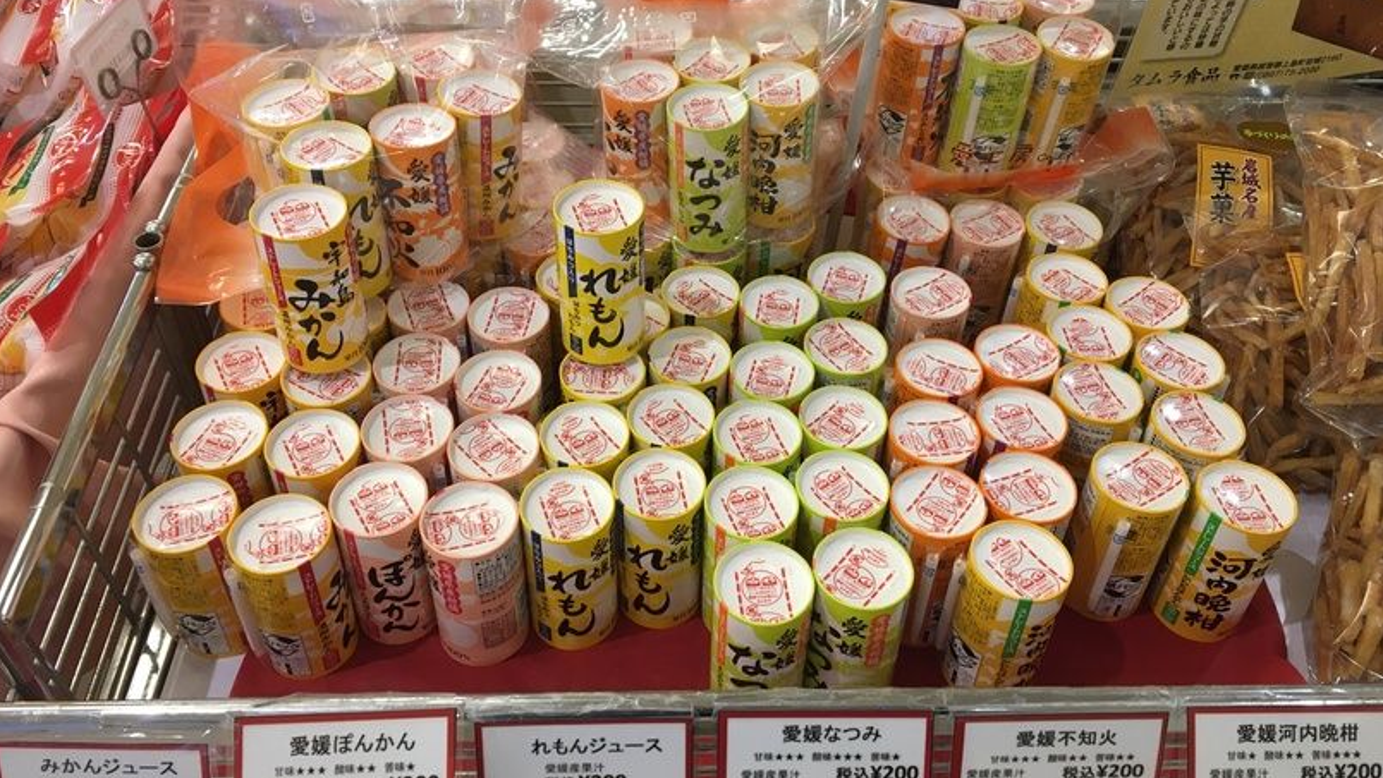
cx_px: 686
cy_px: 327
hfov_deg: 61.0
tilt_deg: -46.0
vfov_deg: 36.6
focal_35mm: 32
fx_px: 1174
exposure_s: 1/30
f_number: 2.2
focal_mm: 4.15
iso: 64
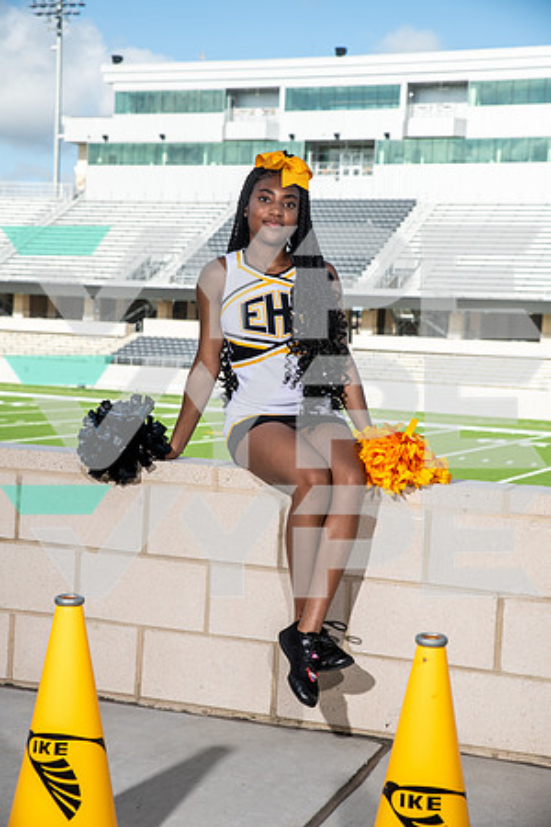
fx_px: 1492
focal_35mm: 65
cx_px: 276
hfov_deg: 20.9
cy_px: 414
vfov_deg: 31.0
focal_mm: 65
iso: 100
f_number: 7.1
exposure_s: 1/320
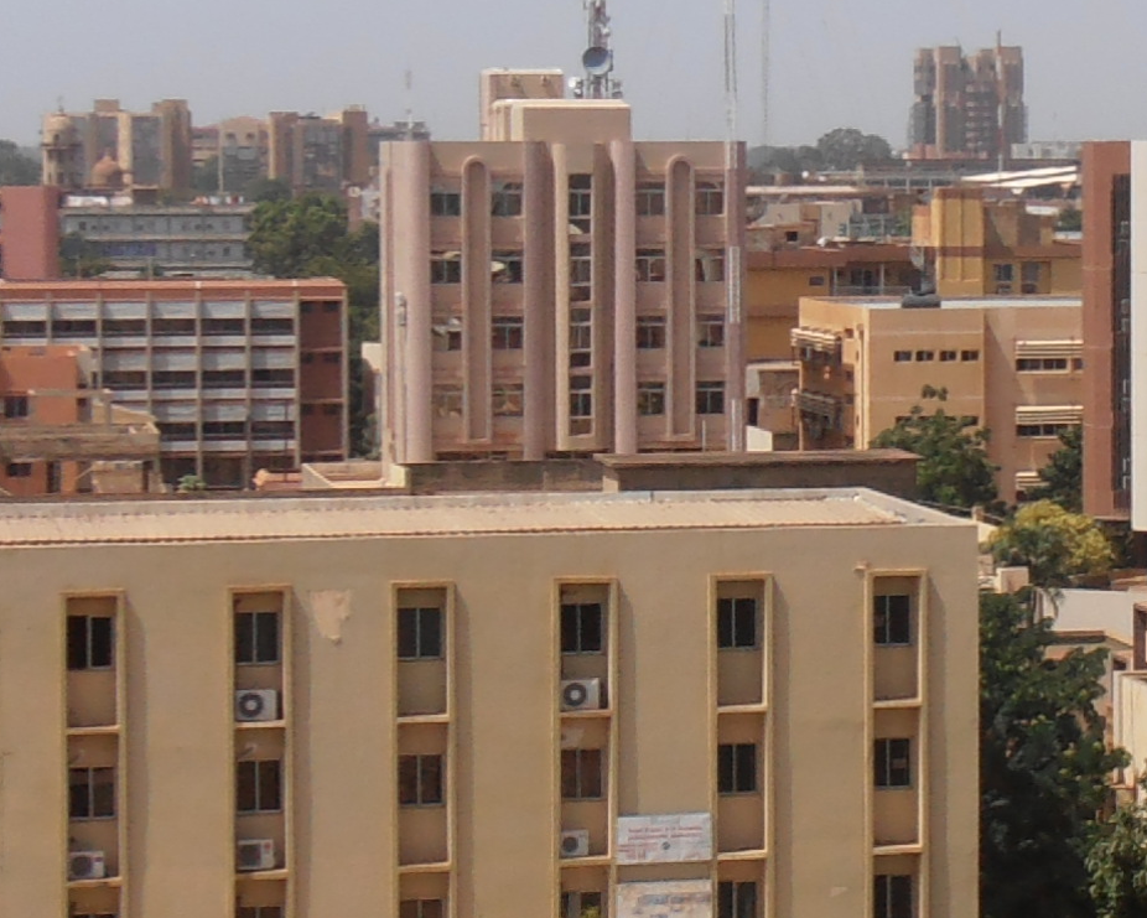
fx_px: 5059
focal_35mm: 149
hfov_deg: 12.7
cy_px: 281
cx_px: 1200
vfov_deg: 10.4
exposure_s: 1/500
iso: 250
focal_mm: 12.29
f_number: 12
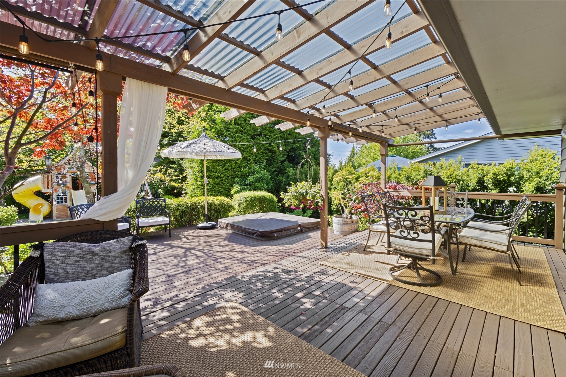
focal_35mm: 15
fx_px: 236
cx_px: 283
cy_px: 188
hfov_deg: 100.4
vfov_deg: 77.3
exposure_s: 1/13
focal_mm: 10
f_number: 10
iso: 100
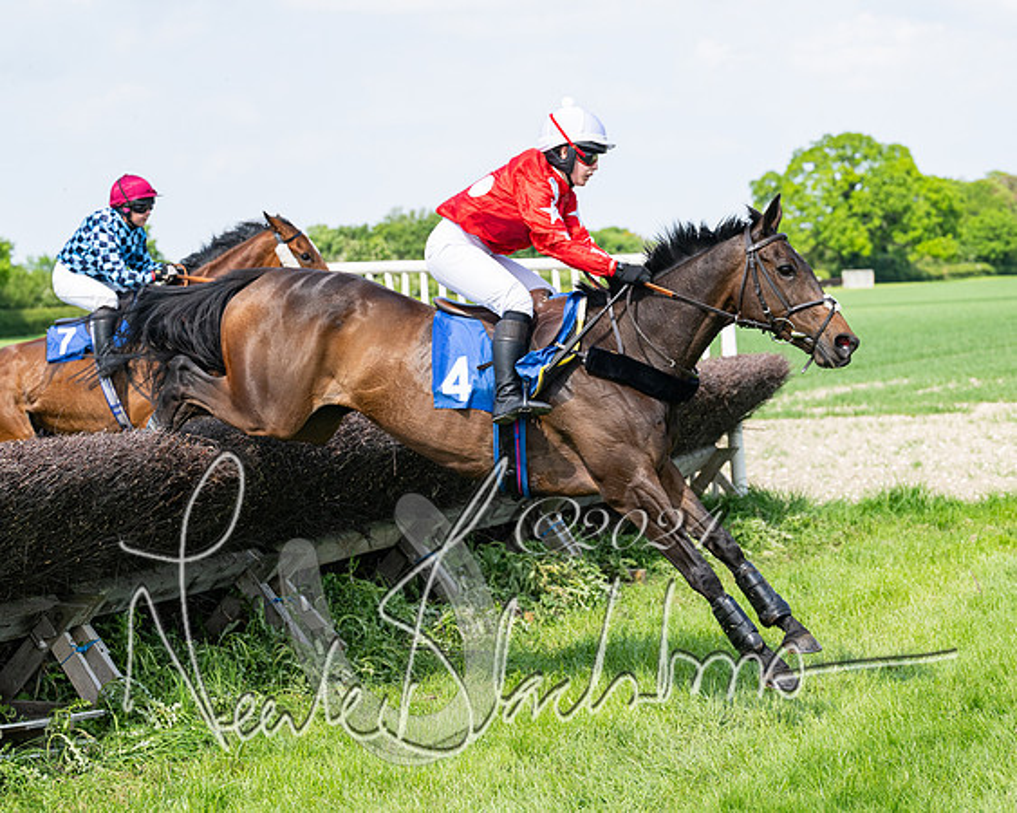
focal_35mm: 91
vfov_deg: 16.9
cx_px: 403
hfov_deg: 21.1
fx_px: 2732
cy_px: 468
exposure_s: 1/2500
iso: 400
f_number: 4
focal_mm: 70
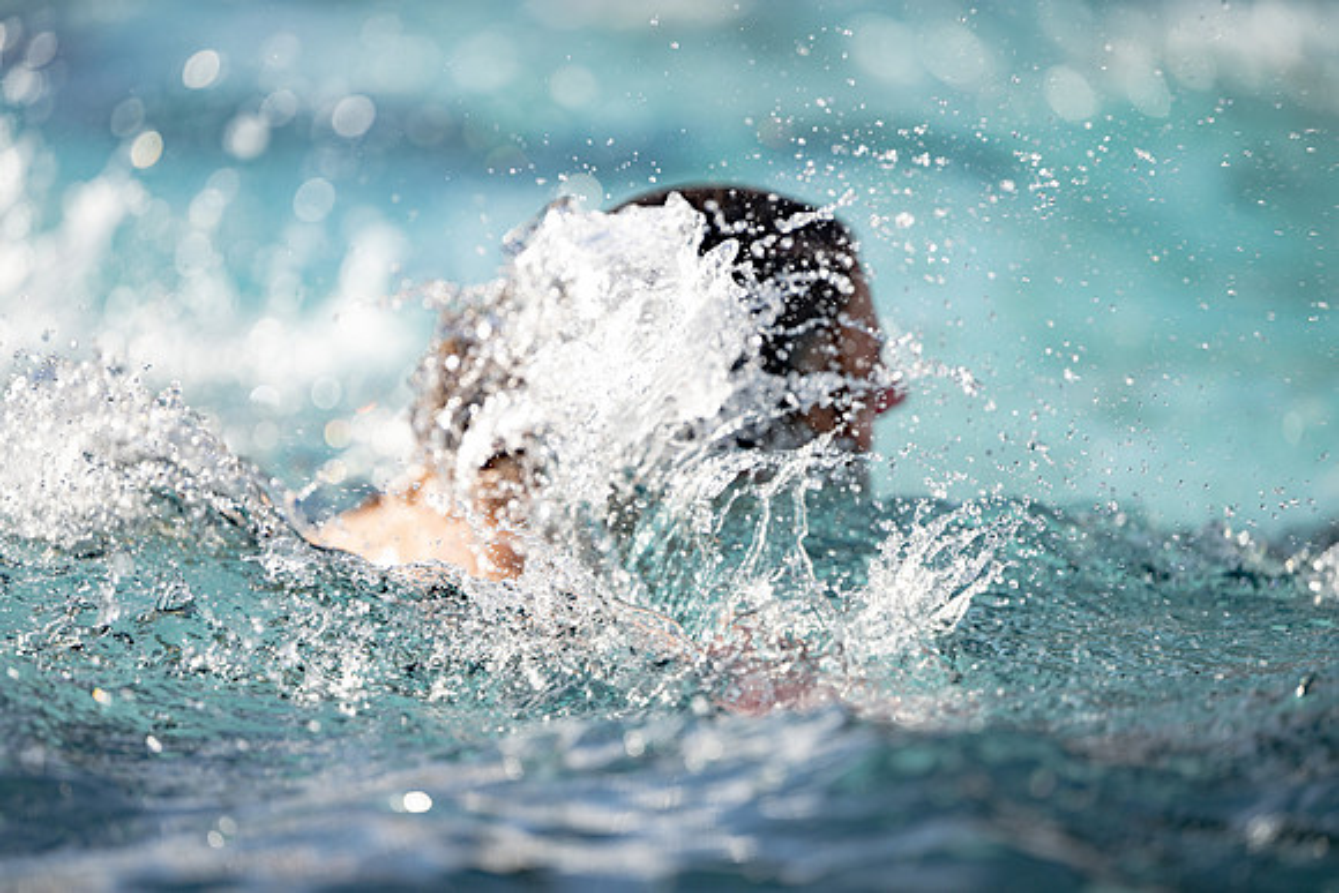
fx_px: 7535
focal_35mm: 203
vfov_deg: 6.8
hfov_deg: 10.2
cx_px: 577
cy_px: 460
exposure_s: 1/2000
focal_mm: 175
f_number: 2.8
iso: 100
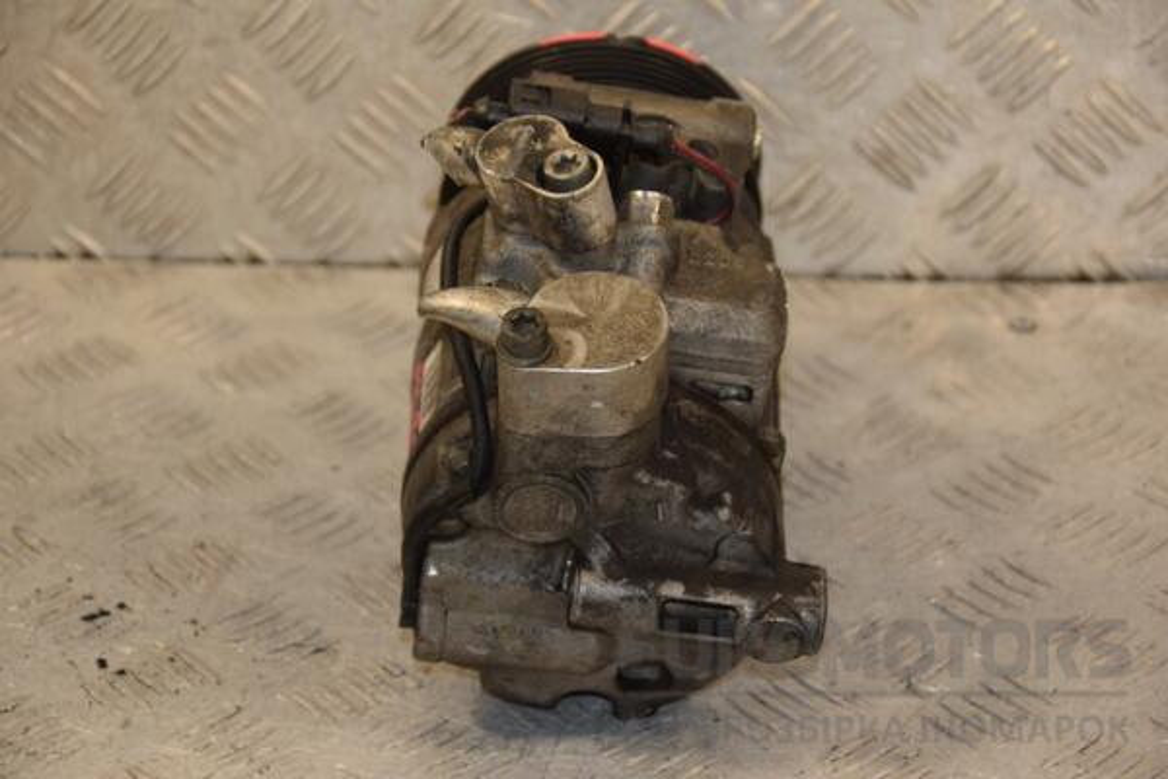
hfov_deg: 17.1
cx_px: 584
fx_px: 3893
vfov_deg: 11.4
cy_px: 390
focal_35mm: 120
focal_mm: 80
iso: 800
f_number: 5.6
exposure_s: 1/200
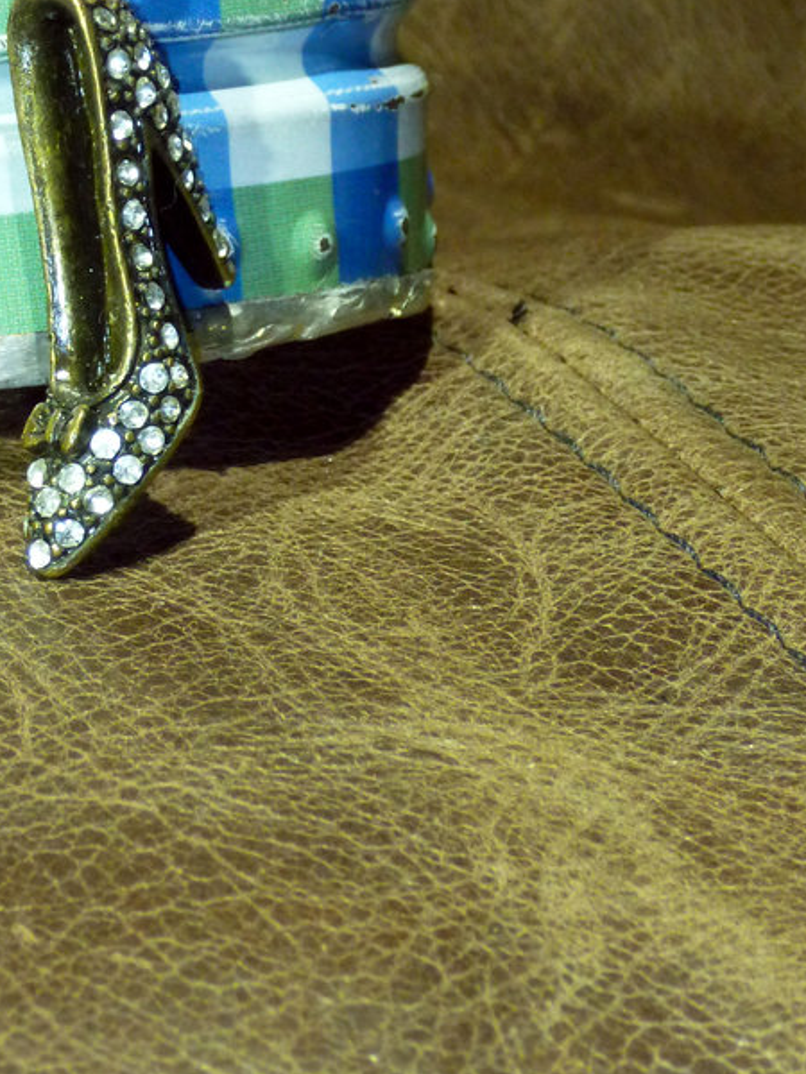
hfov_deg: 11.9
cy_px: 338
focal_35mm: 124
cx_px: 68
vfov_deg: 15.9
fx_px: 3850
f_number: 5.2
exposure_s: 1/60
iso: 320
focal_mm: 11
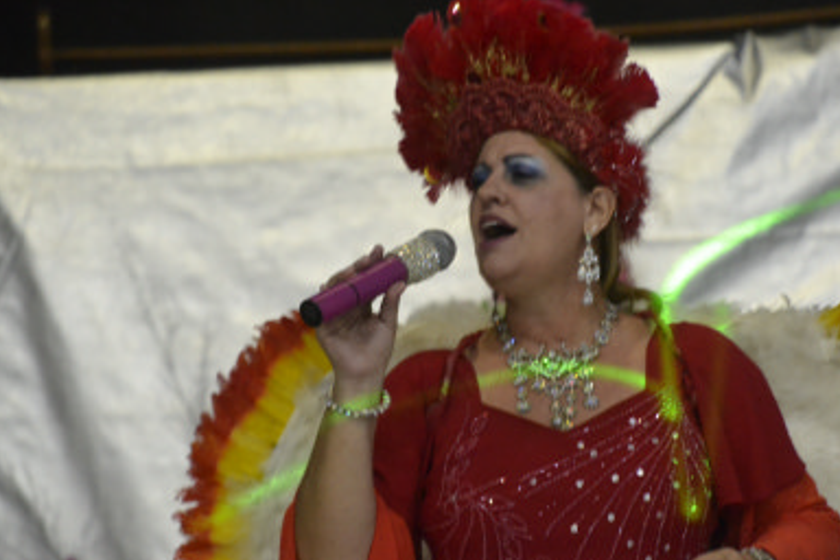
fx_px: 6151
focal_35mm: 264
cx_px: 518
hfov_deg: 7.8
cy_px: 345
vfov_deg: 5.2
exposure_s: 1/30
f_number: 5.6
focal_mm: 135
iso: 3200
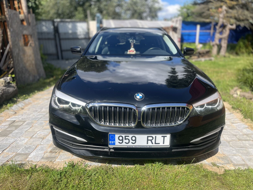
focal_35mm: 26
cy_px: 95
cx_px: 126
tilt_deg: -16.9
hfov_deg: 67.3
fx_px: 190
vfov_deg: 53.1
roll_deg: +0.9
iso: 50
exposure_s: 1/2410
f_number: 1.6
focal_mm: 5.1
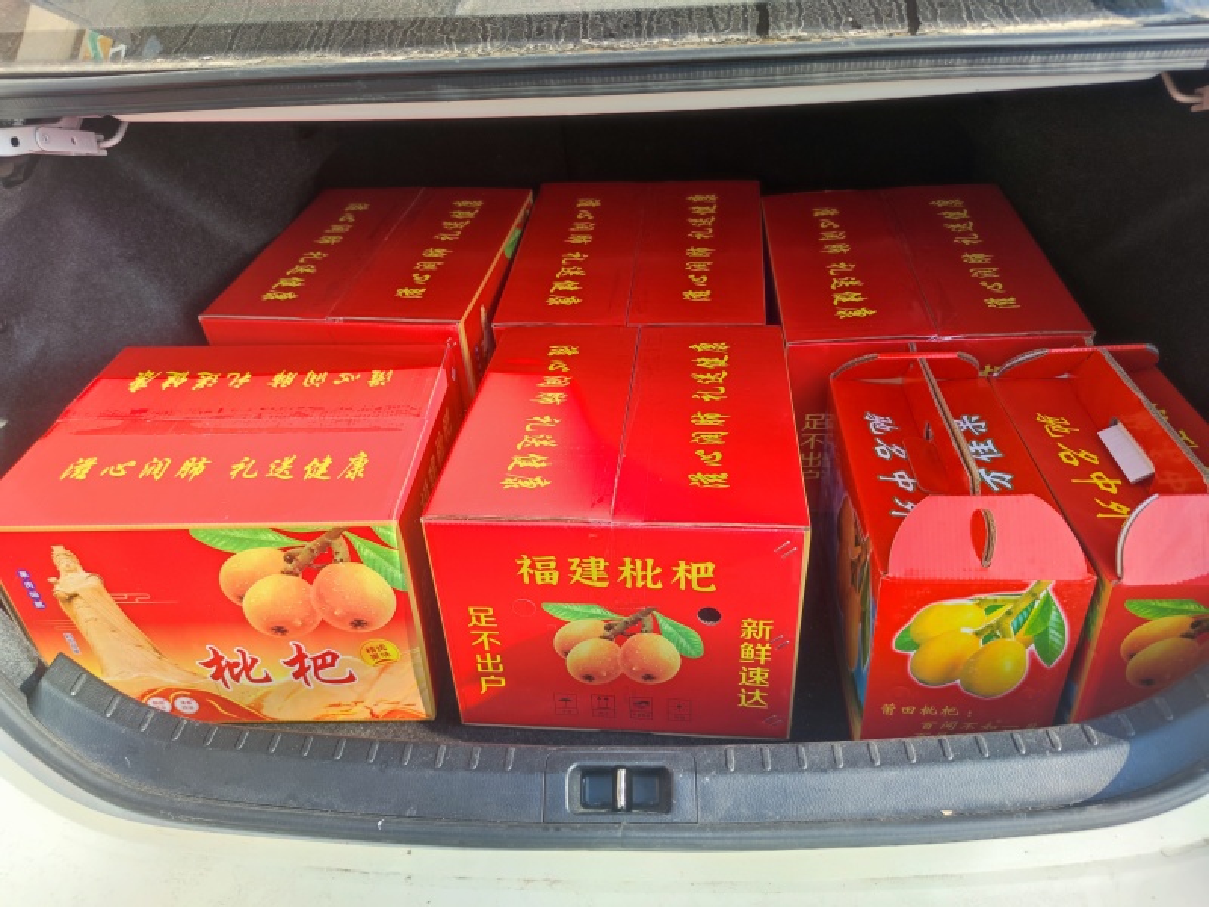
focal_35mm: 24
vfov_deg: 56.8
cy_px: 454
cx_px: 604
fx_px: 838
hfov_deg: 71.6
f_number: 1.69
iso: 50
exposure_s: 1/307
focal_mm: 6.72
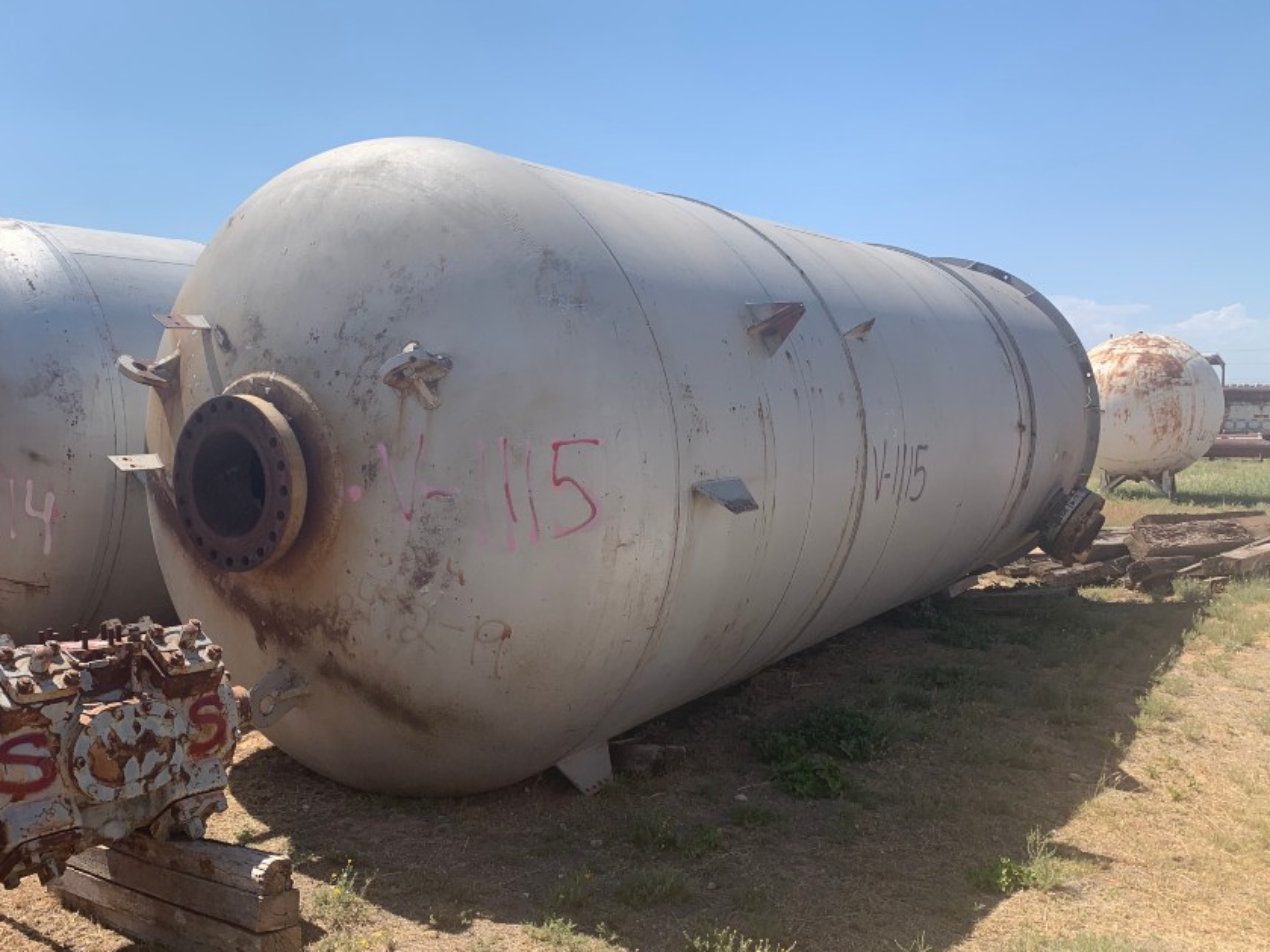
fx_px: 1137
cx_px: 568
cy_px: 474
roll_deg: -0.5
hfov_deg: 58.2
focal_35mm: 31
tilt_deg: -2.7
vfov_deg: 45.4
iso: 25
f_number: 1.8
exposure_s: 1/2421
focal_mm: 4.25
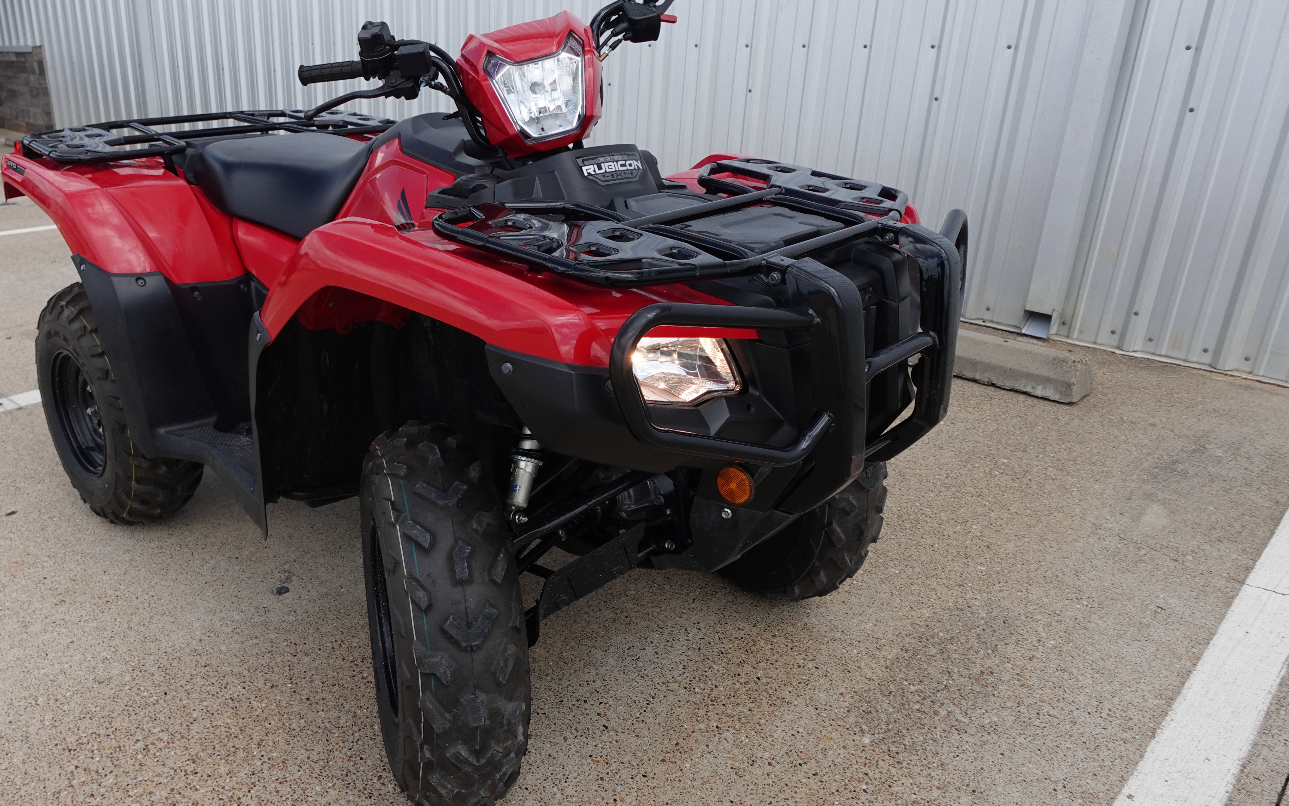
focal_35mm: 26
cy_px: 394
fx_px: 913
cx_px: 474
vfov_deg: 47.6
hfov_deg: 69.2
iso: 125
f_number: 2
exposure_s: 1/1600
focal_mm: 7.6
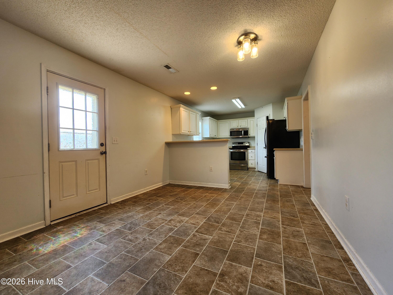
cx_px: 196
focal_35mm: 13
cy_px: 148
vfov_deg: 89.9
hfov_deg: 106.2
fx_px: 148
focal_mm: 2.2
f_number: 2.2
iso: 80
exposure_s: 1/60
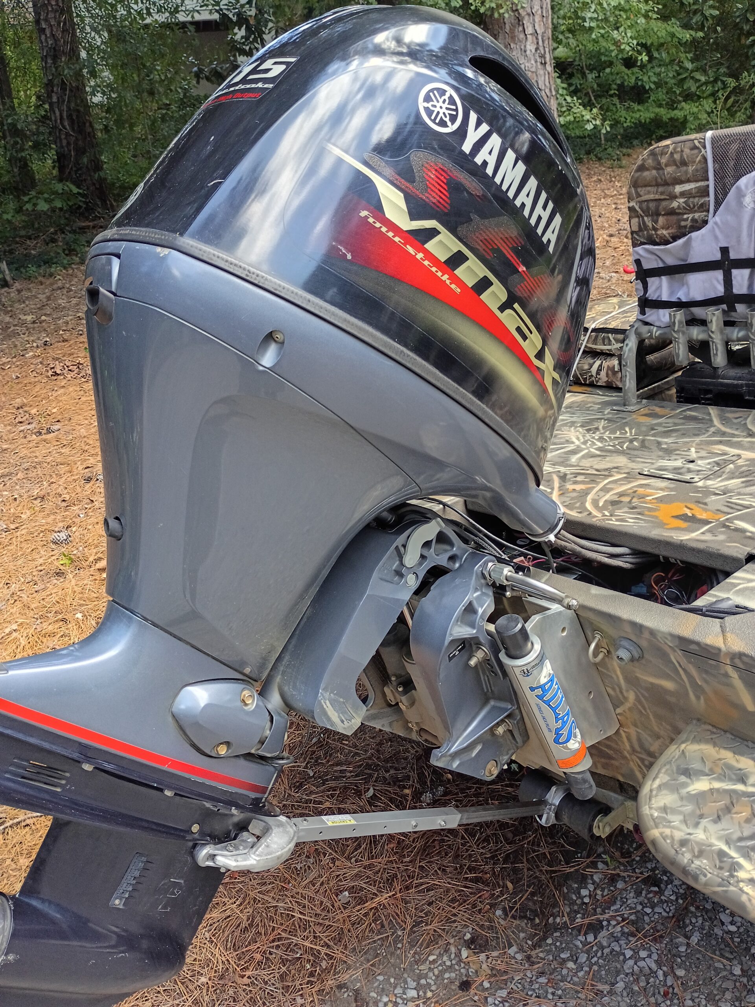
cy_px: 504
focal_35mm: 29
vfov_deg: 61.7
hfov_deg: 48.2
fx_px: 843
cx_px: 378
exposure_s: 1/120
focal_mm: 4.27
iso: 196
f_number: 1.8
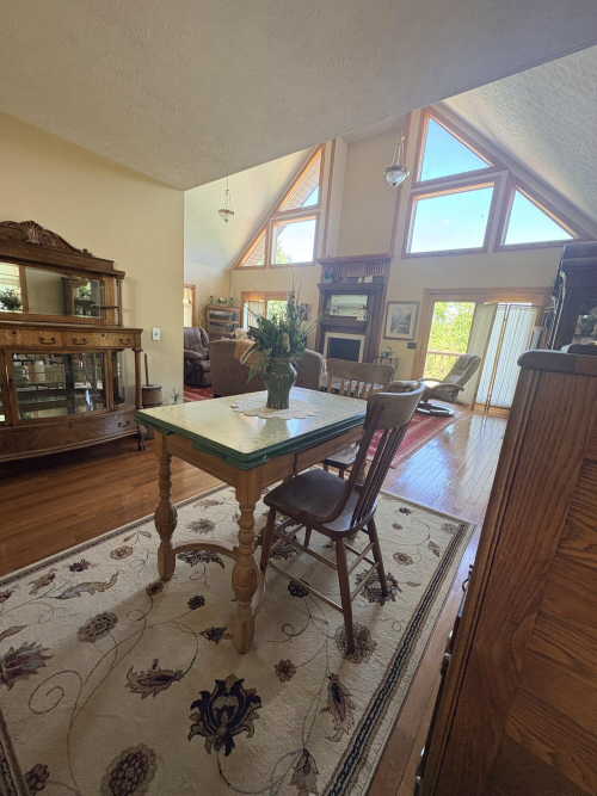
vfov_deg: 102.1
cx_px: 298
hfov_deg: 85.7
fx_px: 322
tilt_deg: -11.8
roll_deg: -4.8
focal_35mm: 14
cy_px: 398
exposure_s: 1/60
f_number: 2.2
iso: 250
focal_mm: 2.22
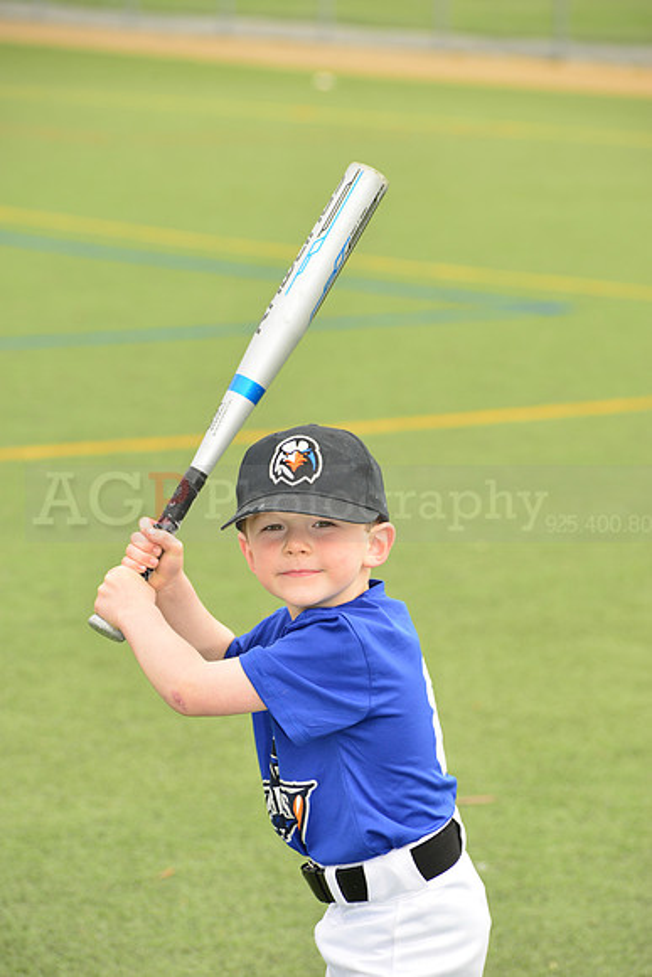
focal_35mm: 160
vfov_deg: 12.8
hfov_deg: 8.6
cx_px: 326
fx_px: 4344
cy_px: 488
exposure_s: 1/200
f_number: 8
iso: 250
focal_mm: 160
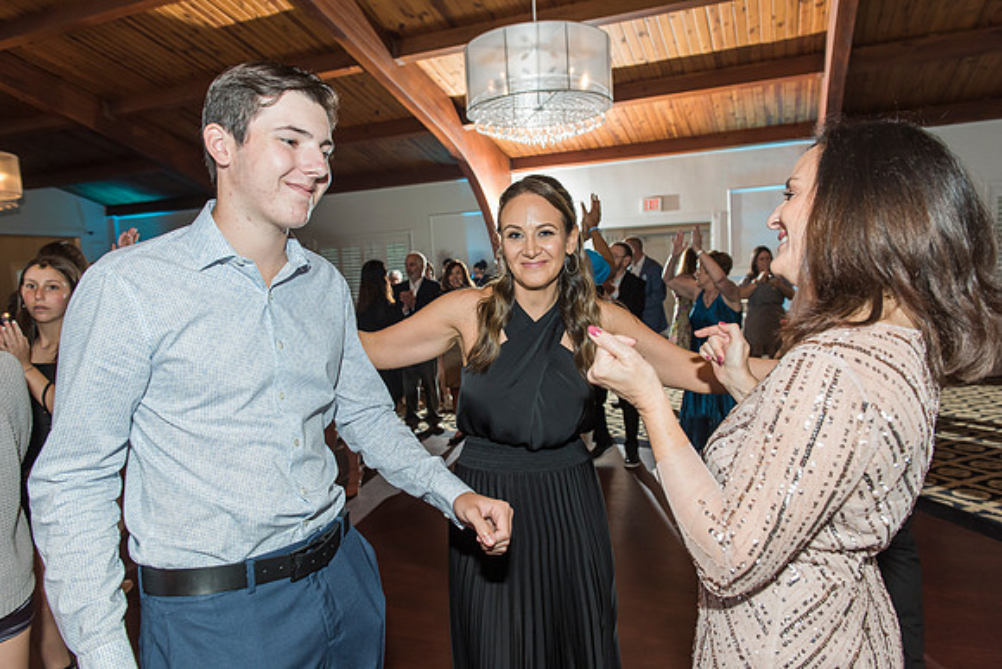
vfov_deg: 53.2
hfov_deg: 73.7
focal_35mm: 24
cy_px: 334
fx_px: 668
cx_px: 501
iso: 800
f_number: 4
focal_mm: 24
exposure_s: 1/125
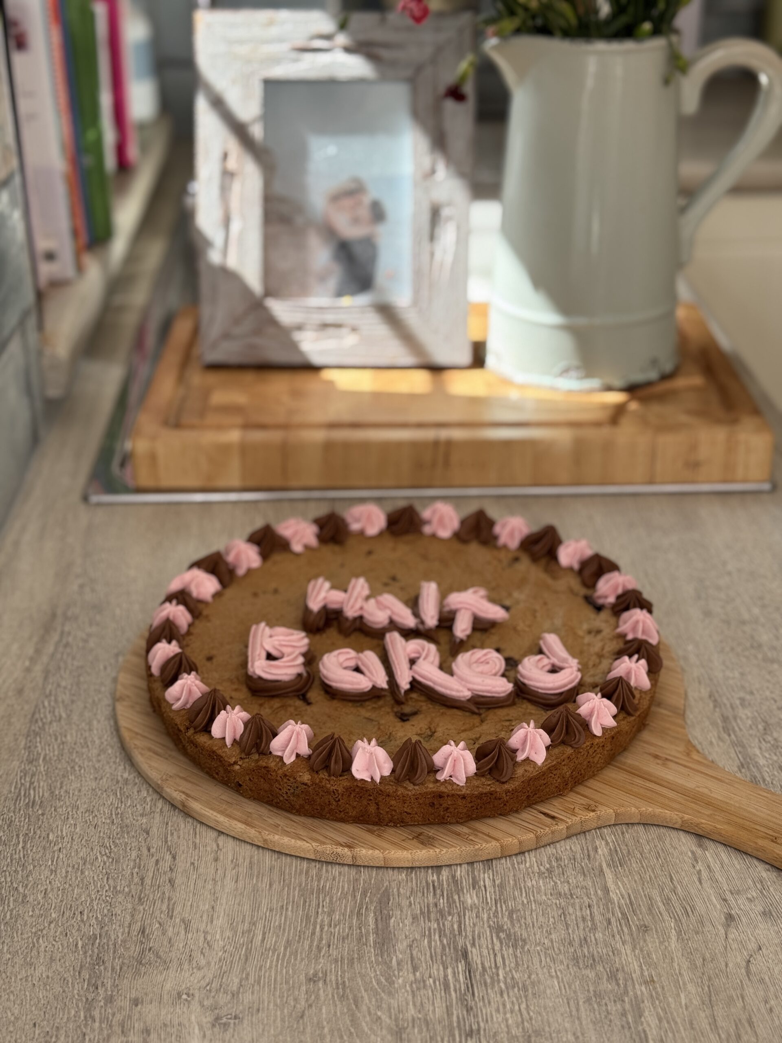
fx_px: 1446
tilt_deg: -26.4
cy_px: 522
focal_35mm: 48
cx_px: 391
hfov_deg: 30.3
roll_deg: +0.0
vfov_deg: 39.7
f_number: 1.78
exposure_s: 1/354
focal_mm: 6.76
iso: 64
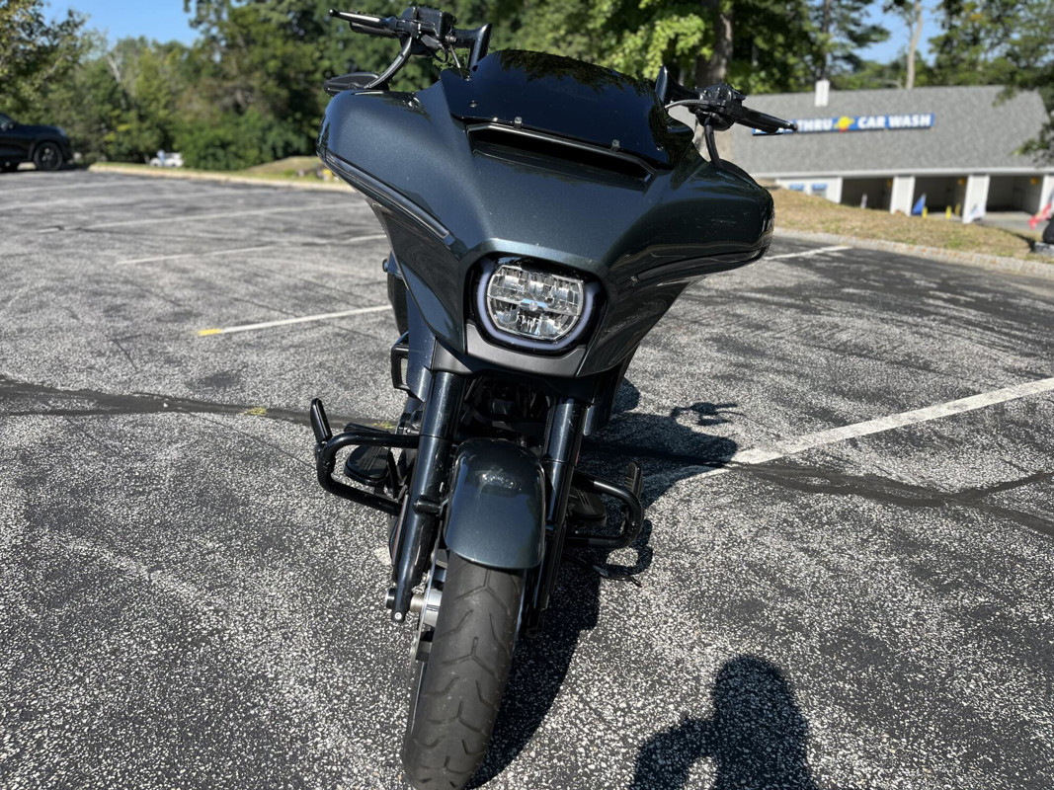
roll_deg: +2.1
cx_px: 527
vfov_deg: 53.1
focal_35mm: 26
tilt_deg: -20.6
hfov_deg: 67.3
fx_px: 792
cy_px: 395
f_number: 1.6
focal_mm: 5.1
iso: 50
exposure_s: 1/2024
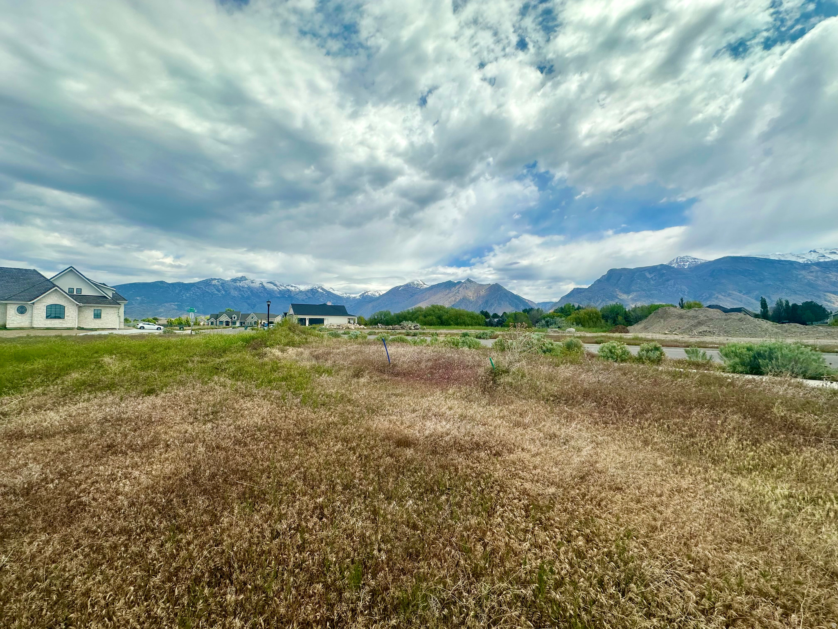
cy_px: 314
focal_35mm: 14
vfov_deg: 85.7
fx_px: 339
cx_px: 419
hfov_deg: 102.1
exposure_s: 1/3401
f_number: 2.2
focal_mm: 2.22
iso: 50
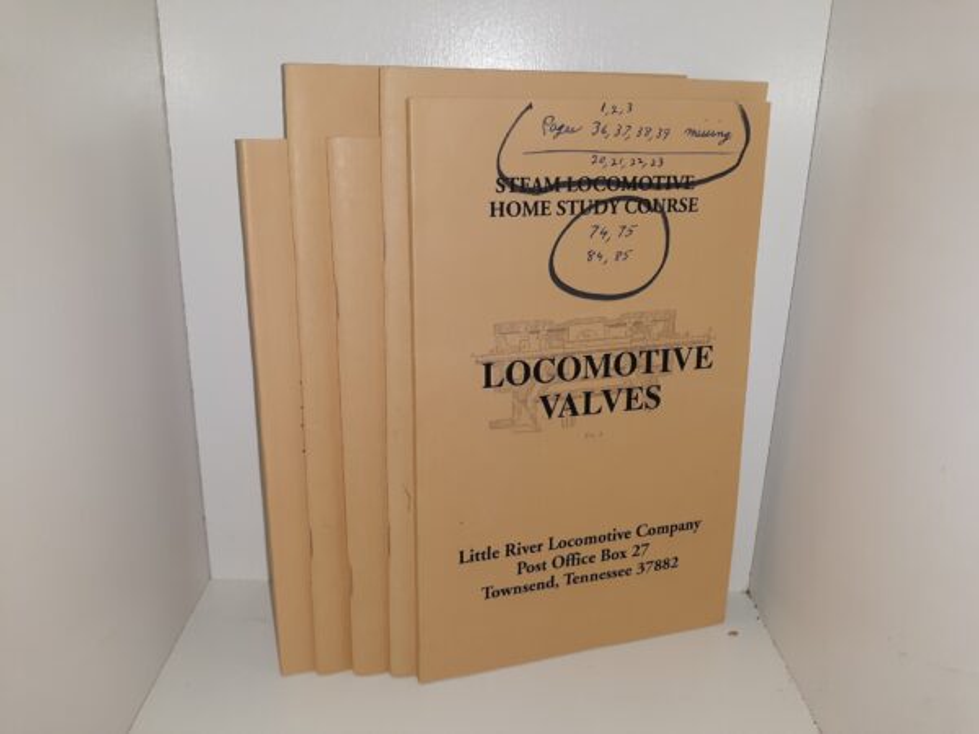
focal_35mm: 28
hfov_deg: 63.4
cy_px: 367
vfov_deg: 49.7
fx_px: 792
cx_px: 490
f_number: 1.7
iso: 40
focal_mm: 3.7
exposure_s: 1/209
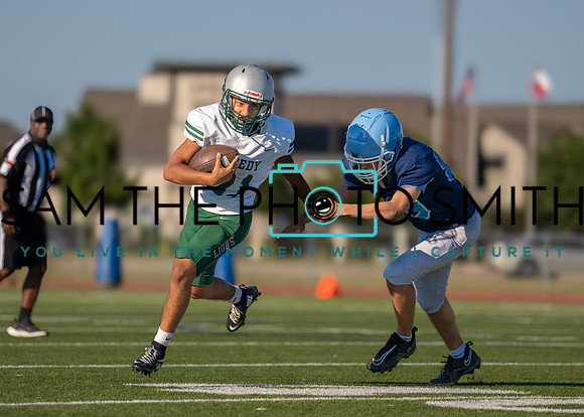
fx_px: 4595
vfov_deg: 5.2
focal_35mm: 277
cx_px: 302
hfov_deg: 7.3
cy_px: 229
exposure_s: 1/6400
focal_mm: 178
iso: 250
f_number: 2.8
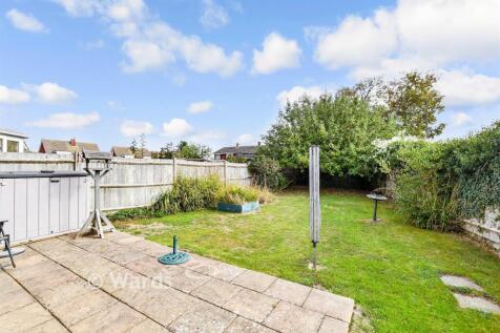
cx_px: 250
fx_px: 208
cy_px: 166
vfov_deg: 77.3
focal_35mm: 15
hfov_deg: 100.4
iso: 320
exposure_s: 1/500
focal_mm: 10
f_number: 8
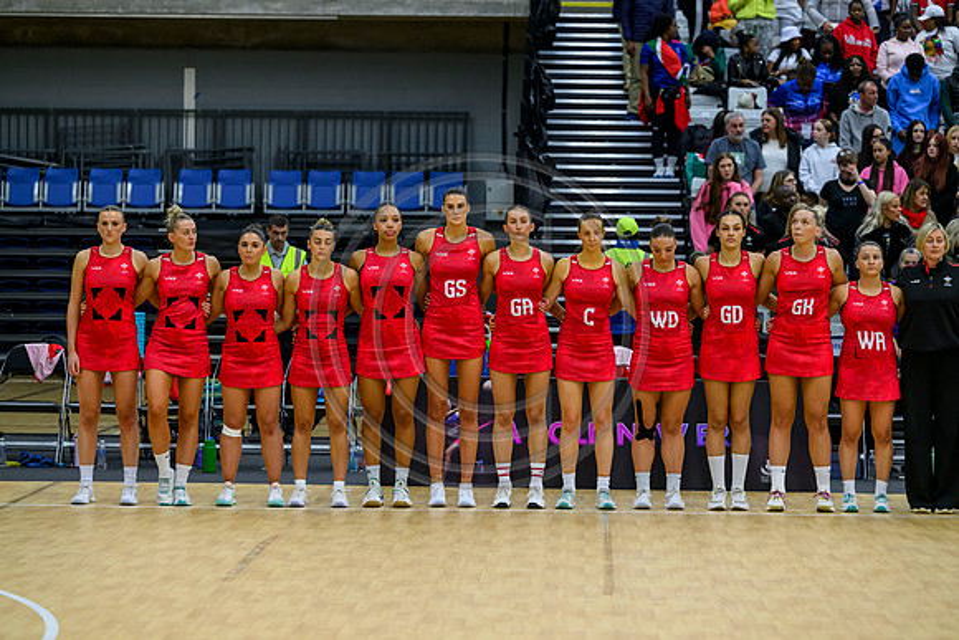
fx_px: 3330
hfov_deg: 16.4
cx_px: 480
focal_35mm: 125
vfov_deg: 11.0
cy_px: 320
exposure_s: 1/1000
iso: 4000
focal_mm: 125
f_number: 3.5
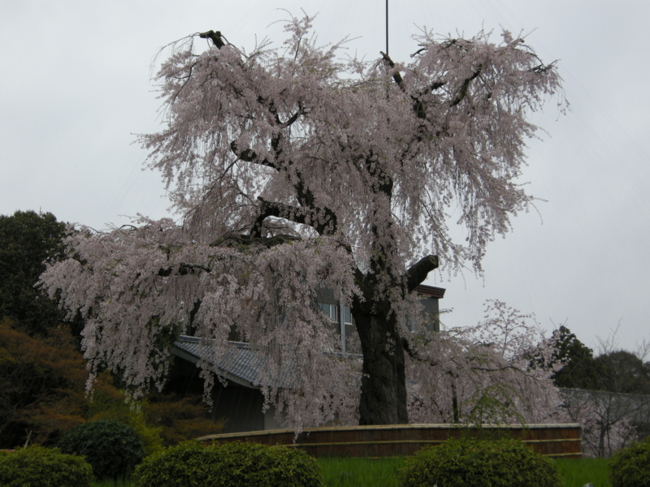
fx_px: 1127
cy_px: 244
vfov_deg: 24.4
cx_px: 325
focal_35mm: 60
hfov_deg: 32.2
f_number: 3.5
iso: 64
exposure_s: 1/101
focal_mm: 12.9
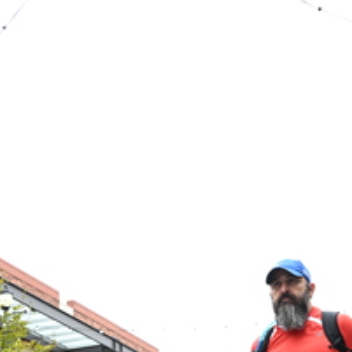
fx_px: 828
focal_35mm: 72
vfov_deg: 22.1
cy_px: 424
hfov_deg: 24.0
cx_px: 209
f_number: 4
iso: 2000
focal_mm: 31
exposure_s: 1/640
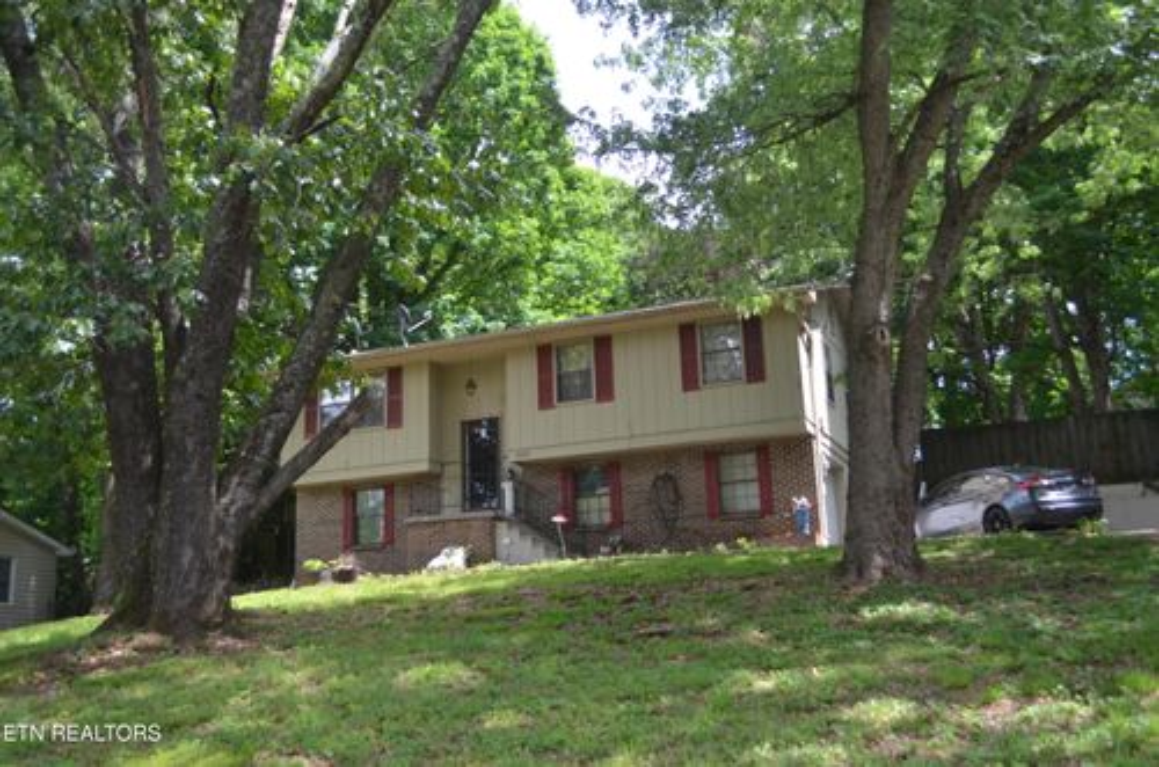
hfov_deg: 53.2
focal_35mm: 36
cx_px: 580
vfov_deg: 36.7
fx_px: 1156
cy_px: 384
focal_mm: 24
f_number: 4
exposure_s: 1/1000
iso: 560
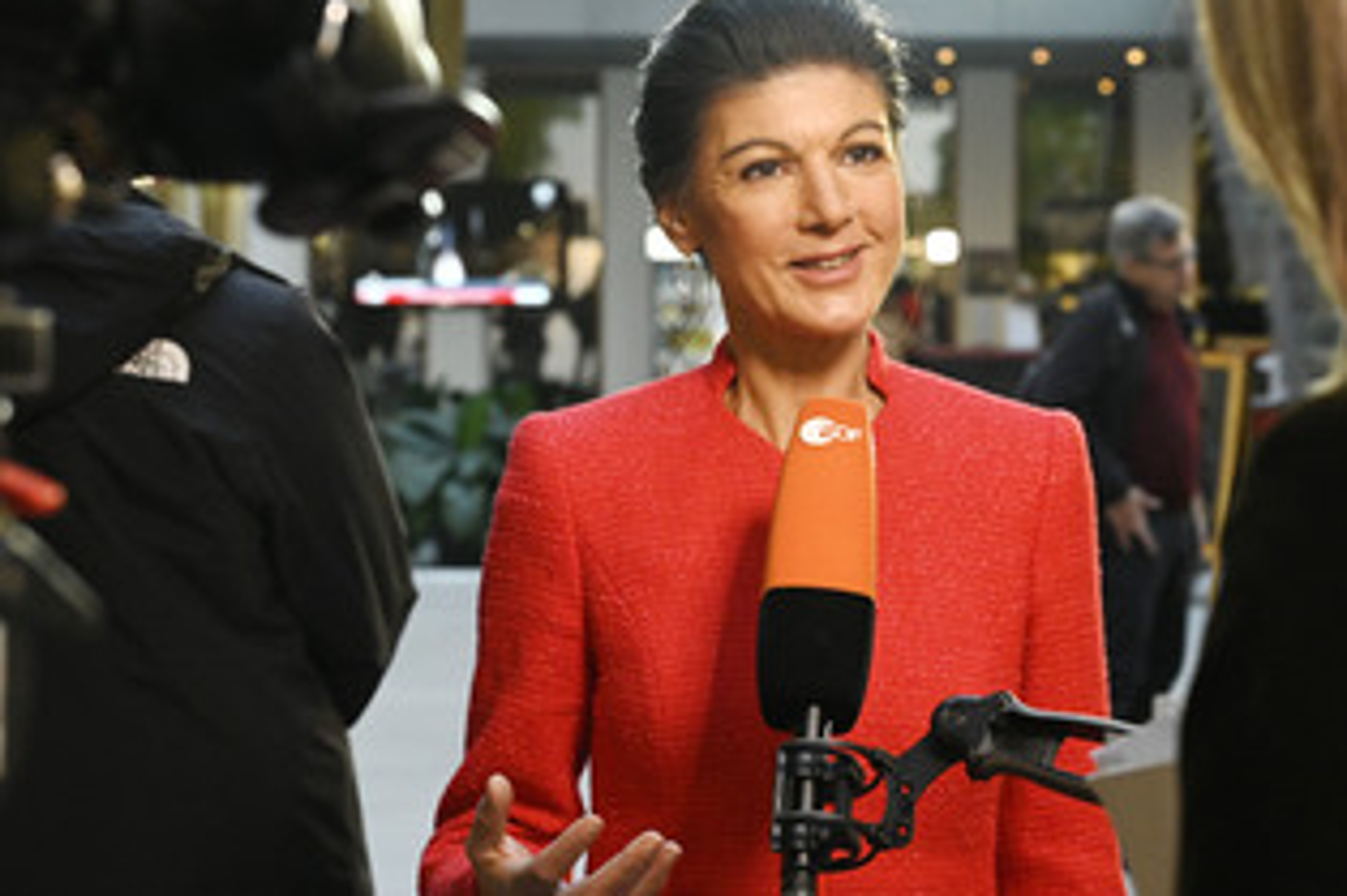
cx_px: 830
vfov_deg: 19.7
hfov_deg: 29.2
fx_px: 2580
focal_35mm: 69
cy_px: 467
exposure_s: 1/320
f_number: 4.5
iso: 5000
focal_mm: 48
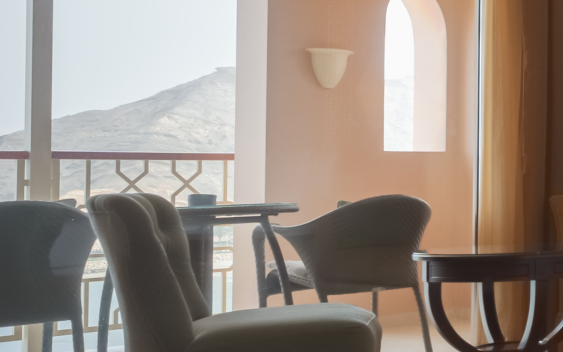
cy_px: 141
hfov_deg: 21.0
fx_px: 1033
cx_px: 1006
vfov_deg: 19.3
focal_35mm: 67
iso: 250
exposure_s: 1/100
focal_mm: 15.3
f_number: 11
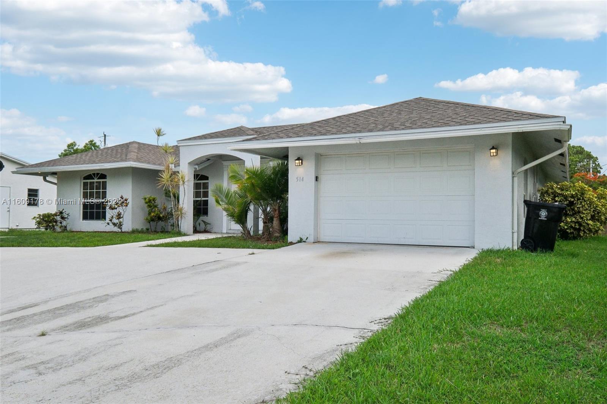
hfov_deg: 63.7
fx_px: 489
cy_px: 202
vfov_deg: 44.9
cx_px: 304
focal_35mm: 29
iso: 1250
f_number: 8
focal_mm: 19.1
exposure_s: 1/3800
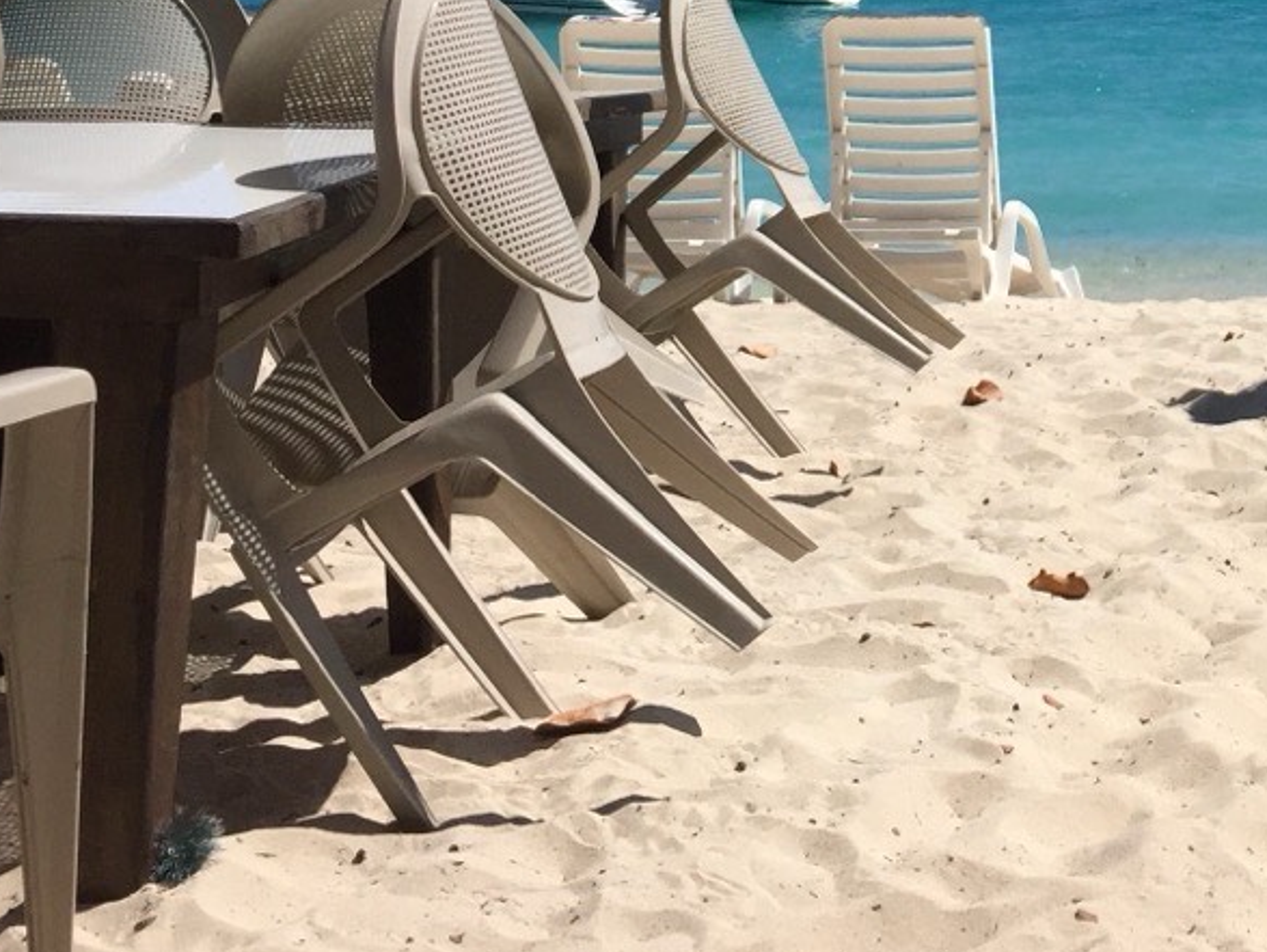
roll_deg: -1.4
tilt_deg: +1.4
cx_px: 1453
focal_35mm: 79
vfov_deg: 17.7
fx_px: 2893
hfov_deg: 23.0
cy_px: -207
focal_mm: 4.15
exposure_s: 1/4950
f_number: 2.2
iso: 32
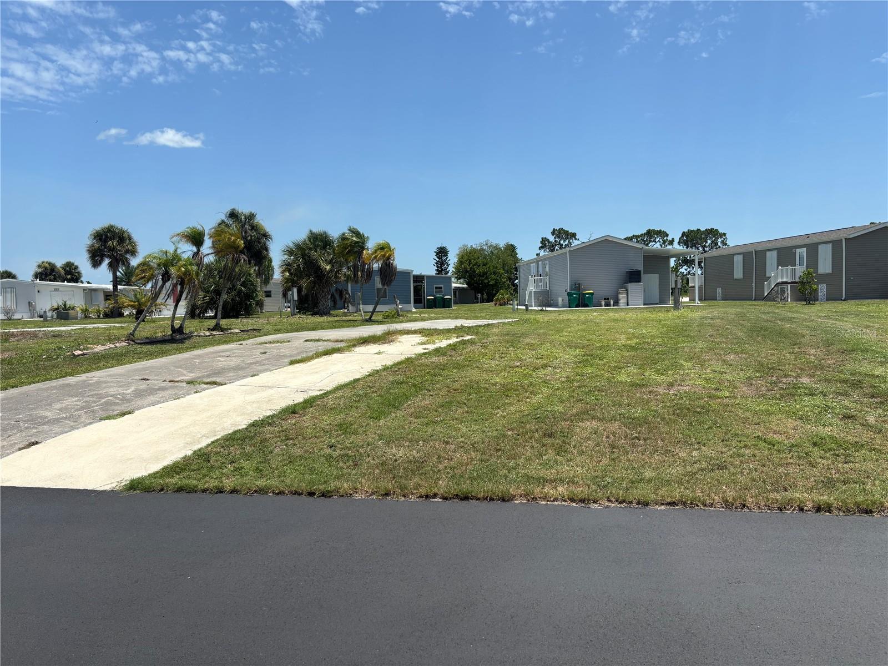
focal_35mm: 26
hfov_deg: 67.3
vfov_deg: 53.1
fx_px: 667
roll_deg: +1.5
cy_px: 333
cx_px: 444
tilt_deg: -3.2
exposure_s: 1/3937
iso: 50
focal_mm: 5.96
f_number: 1.6
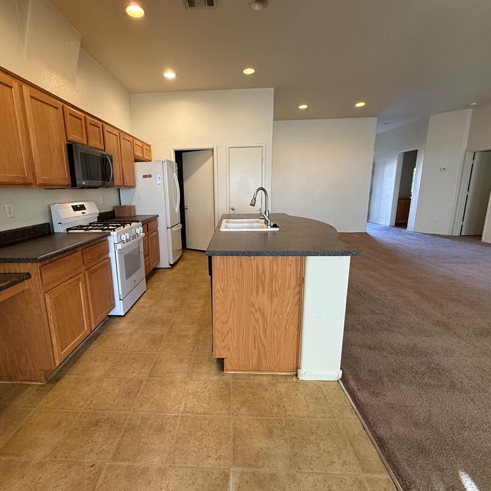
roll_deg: +1.5
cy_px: 246
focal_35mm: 17
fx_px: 273
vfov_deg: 84.0
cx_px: 216
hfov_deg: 83.6
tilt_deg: -11.8
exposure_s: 1/120
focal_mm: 2.22
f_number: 2.2
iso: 250
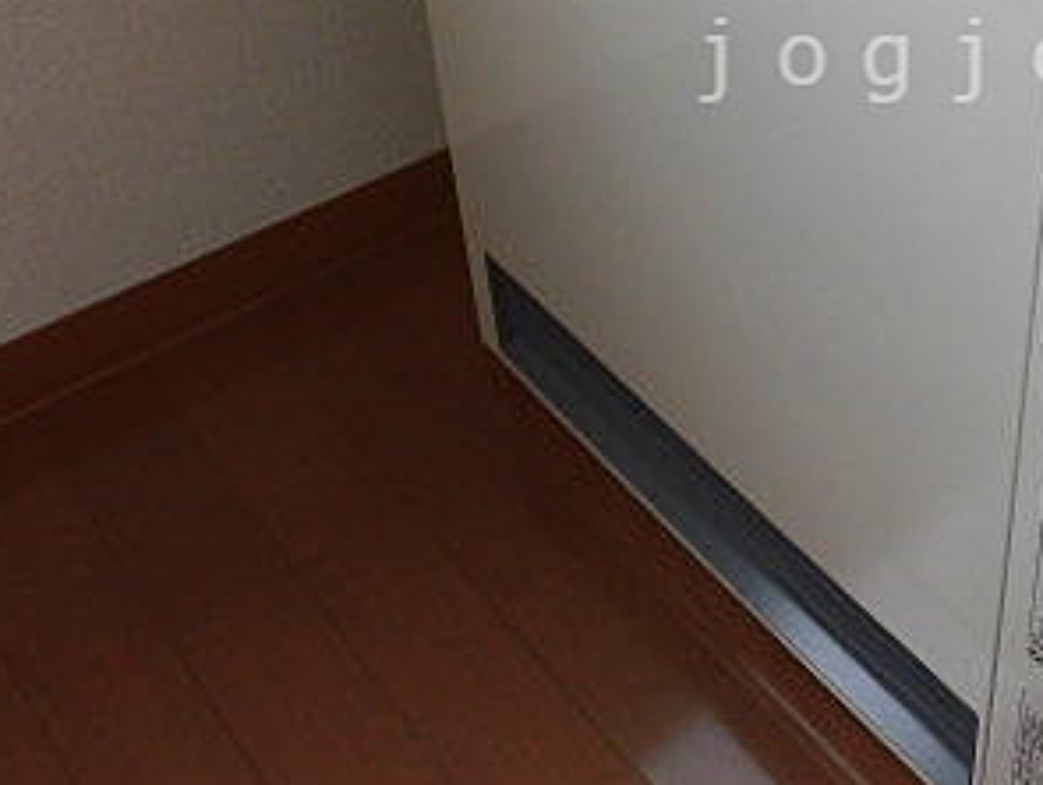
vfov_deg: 27.0
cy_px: 60
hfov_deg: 34.7
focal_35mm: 52
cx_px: 940
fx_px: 1569
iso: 125
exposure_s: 1/80
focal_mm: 4.3
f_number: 3.1
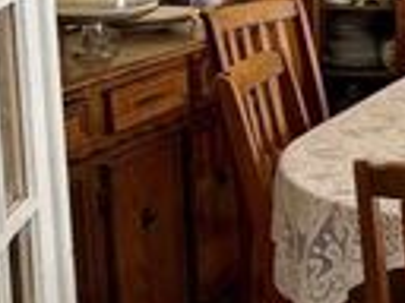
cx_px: 668
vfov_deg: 13.1
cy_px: -24
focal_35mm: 111
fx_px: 1299
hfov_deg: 15.8
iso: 100
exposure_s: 1/60
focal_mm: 6.76
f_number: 1.78
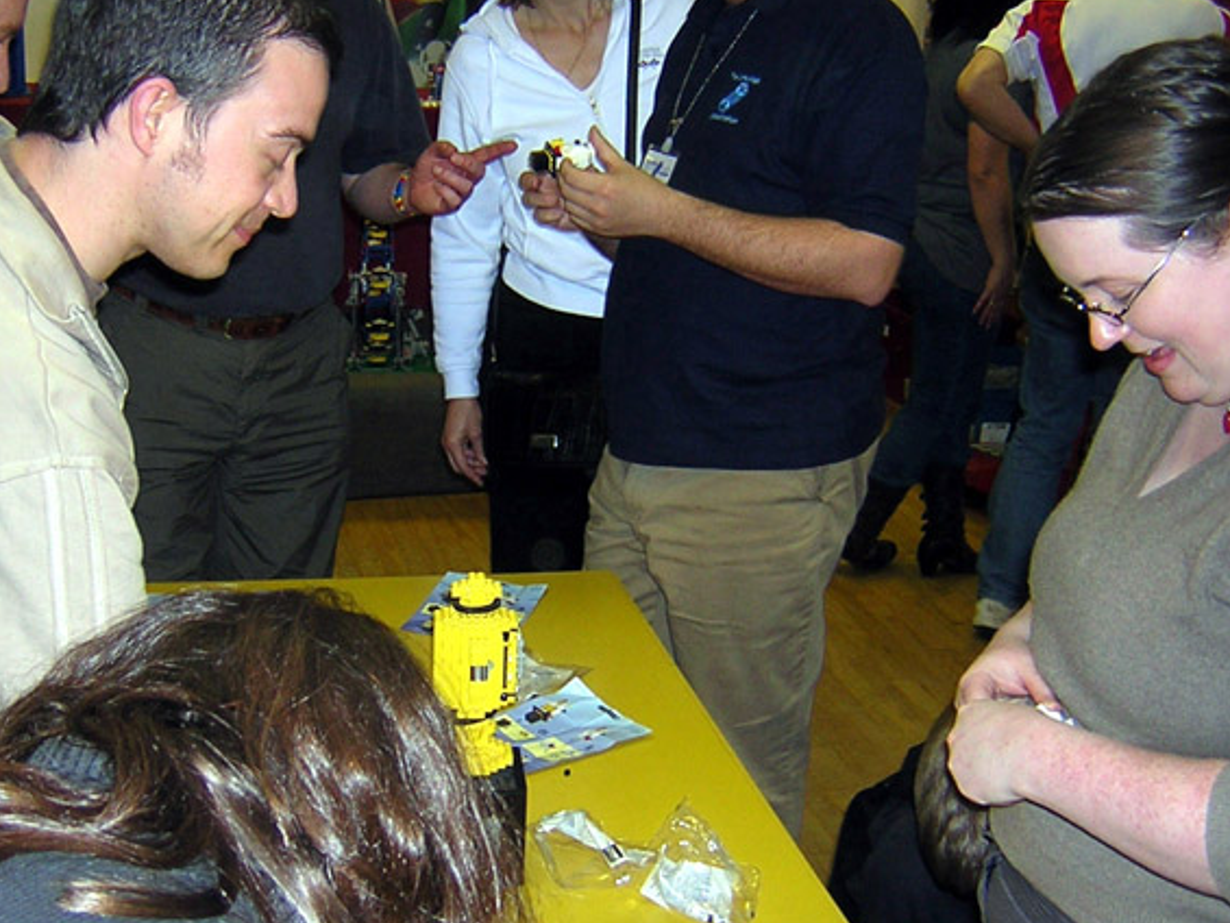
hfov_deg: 37.4
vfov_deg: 28.6
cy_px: 453
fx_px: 1813
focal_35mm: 51
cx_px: 520
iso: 125
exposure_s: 1/60.1
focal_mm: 4.7
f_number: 2.6
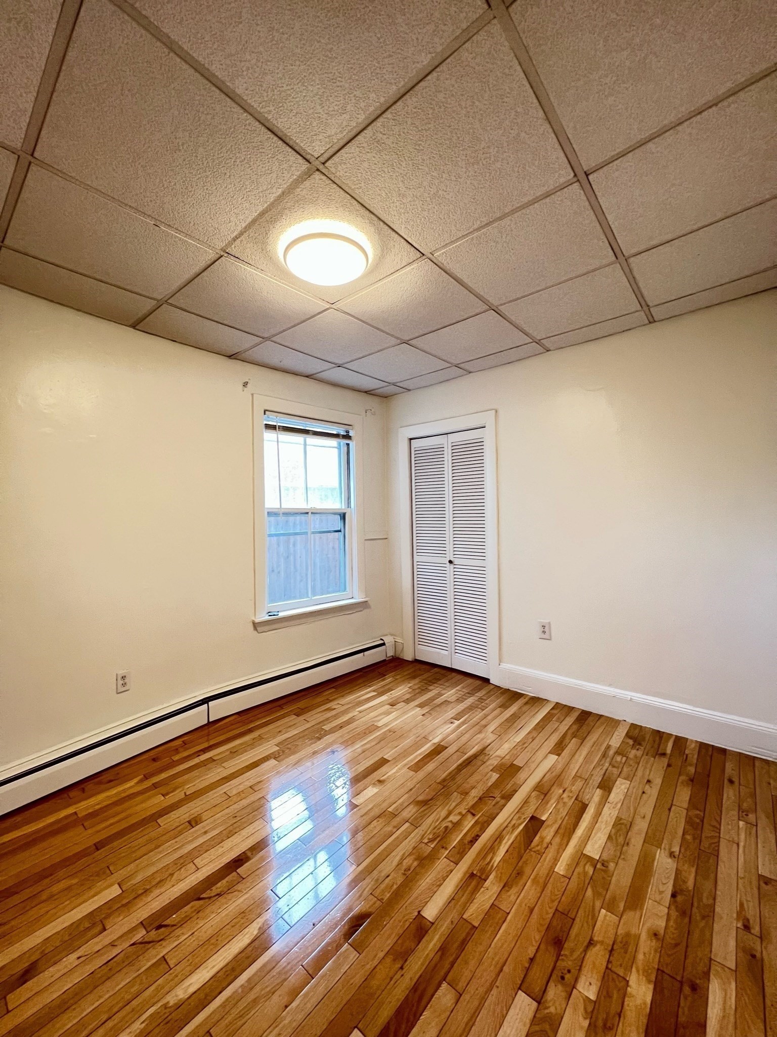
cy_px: 518
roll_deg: +1.3
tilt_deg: +0.1
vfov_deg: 106.2
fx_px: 389
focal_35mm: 13
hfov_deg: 89.9
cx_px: 388
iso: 400
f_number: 1.8
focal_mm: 1.57
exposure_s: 1/60
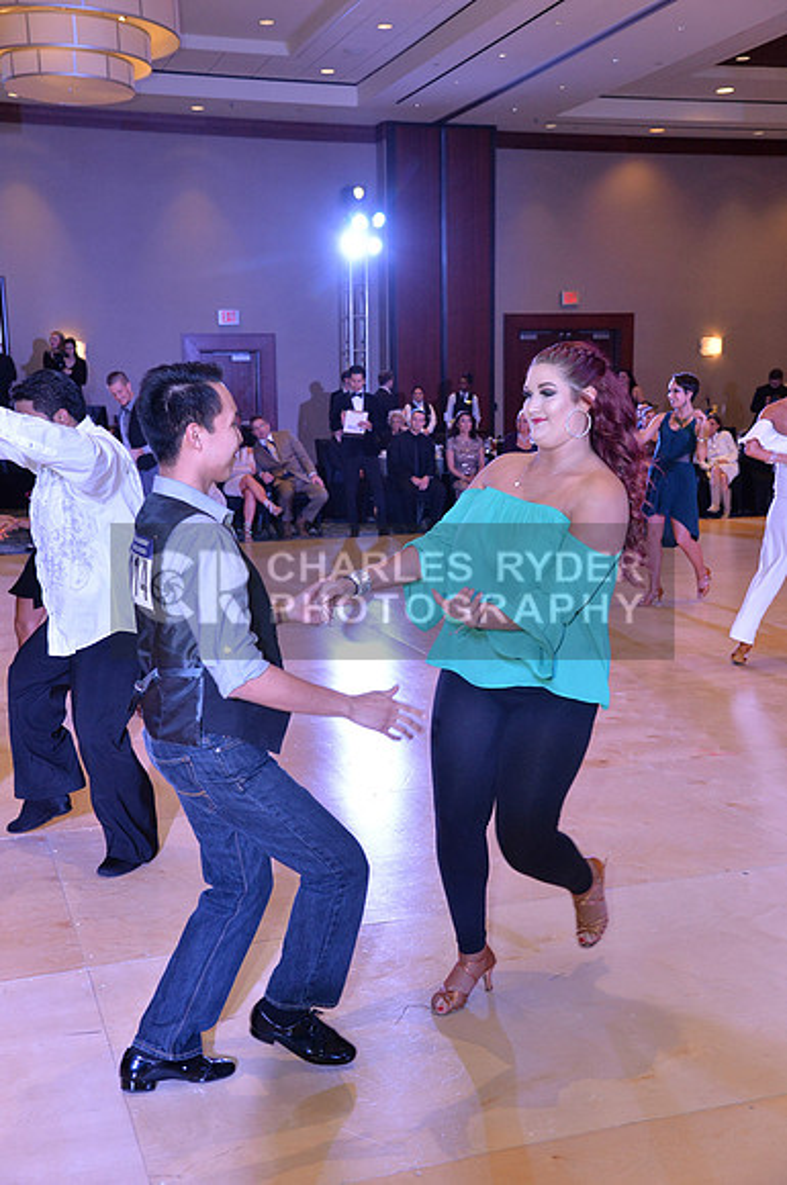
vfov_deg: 48.5
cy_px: 592
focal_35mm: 40
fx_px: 1315
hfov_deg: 33.3
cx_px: 394
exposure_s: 1/250
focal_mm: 40
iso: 2500
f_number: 5.6
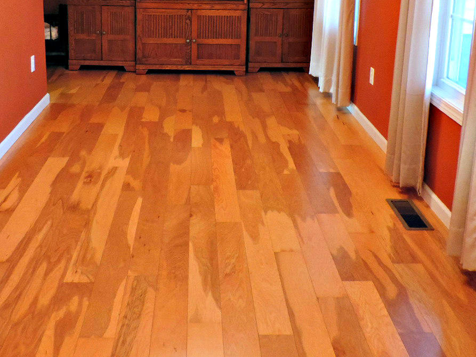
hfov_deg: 43.8
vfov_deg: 32.4
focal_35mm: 43
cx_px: 213
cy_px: 59
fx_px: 591
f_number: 3
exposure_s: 1/30
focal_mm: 4.3
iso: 320
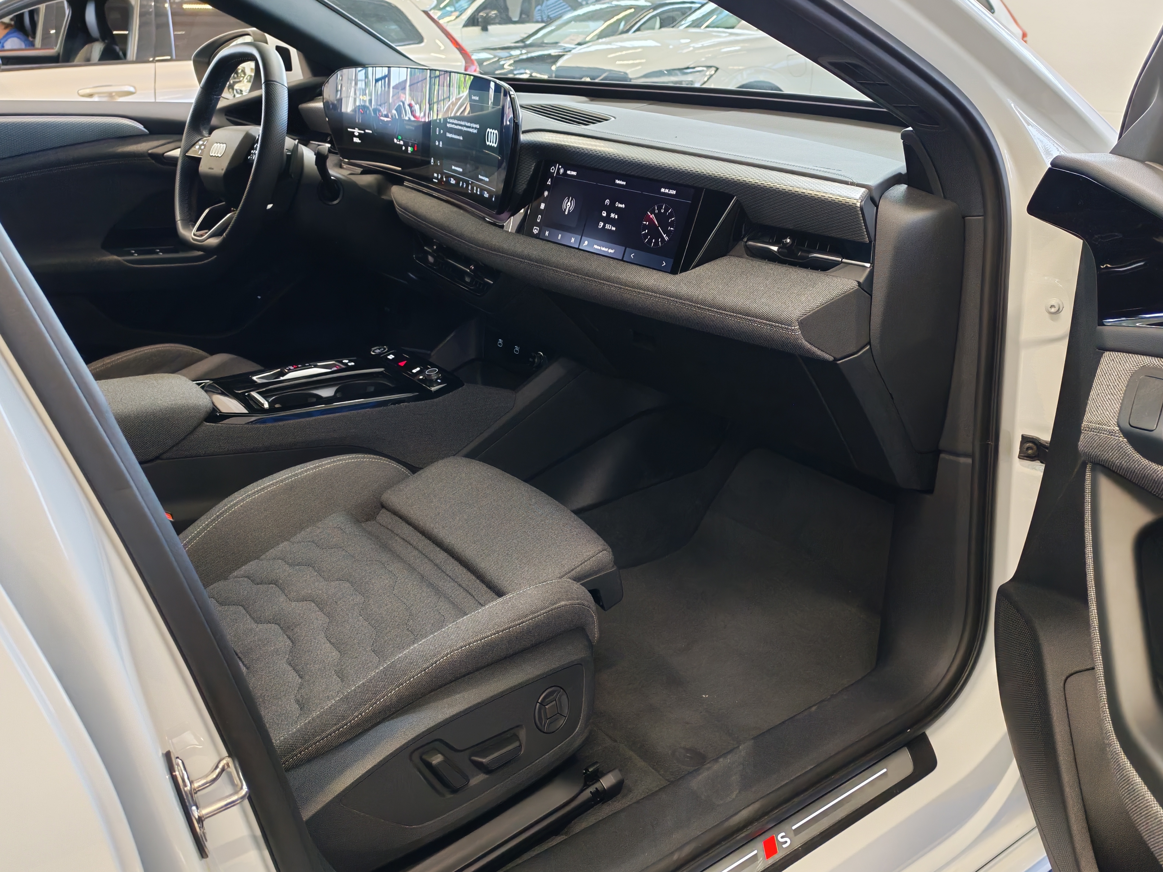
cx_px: 582
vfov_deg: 45.4
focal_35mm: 31
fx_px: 1042
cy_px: 436
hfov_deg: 58.4
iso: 575
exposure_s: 1/100
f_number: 1.9
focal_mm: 6.12
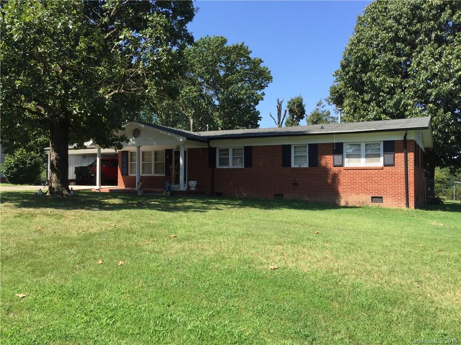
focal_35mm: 29
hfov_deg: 61.7
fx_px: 386
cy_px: 172
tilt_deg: -2.4
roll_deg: -2.5
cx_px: 230
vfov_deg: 48.2
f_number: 2.2
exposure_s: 1/920
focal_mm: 4.15
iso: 32
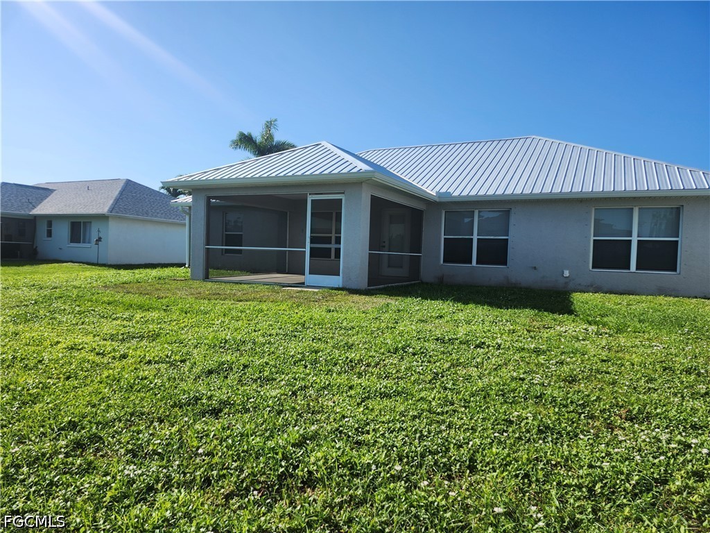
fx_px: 472
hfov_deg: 73.9
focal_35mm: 23
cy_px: 266
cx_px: 355
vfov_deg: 58.9
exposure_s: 1/1521
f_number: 1.8
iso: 25
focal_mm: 5.54
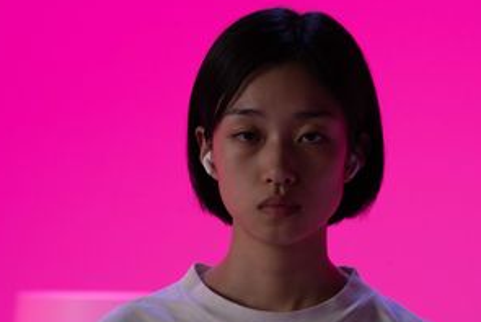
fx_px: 3074
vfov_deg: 6.0
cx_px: 290
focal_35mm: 230
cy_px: 208
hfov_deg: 8.9
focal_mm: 164
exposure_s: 1/200
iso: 1000
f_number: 8
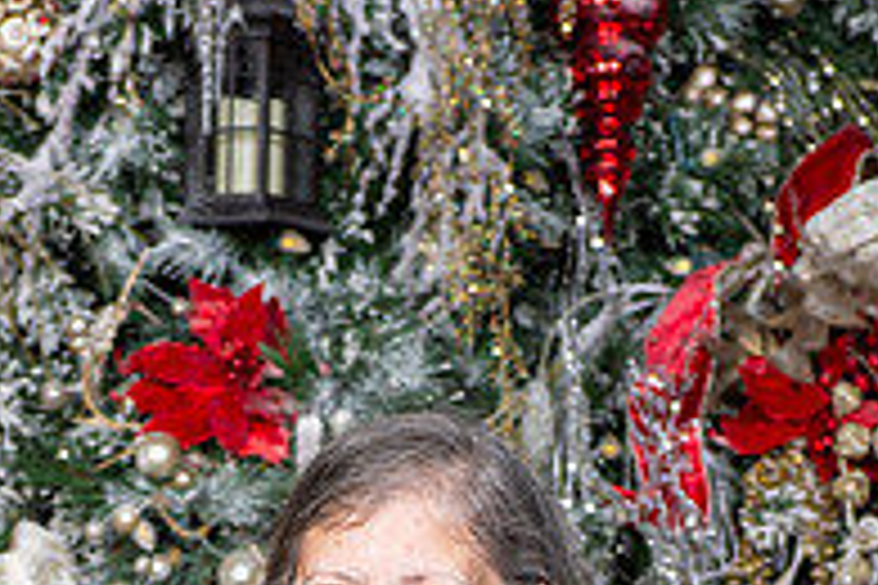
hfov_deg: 14.9
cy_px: 986
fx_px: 3365
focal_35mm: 138
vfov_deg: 9.5
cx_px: 398
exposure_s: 1/125
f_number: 8
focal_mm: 60
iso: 200
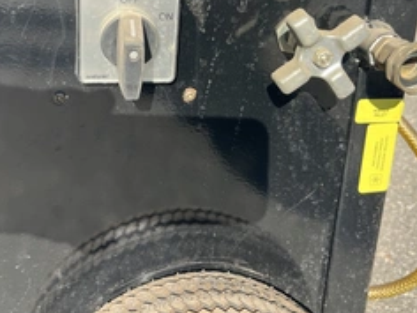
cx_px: 193
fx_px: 530
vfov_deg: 32.1
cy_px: 67
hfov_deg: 42.9
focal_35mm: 44
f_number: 1.6
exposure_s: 1/885
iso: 50
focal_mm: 5.1
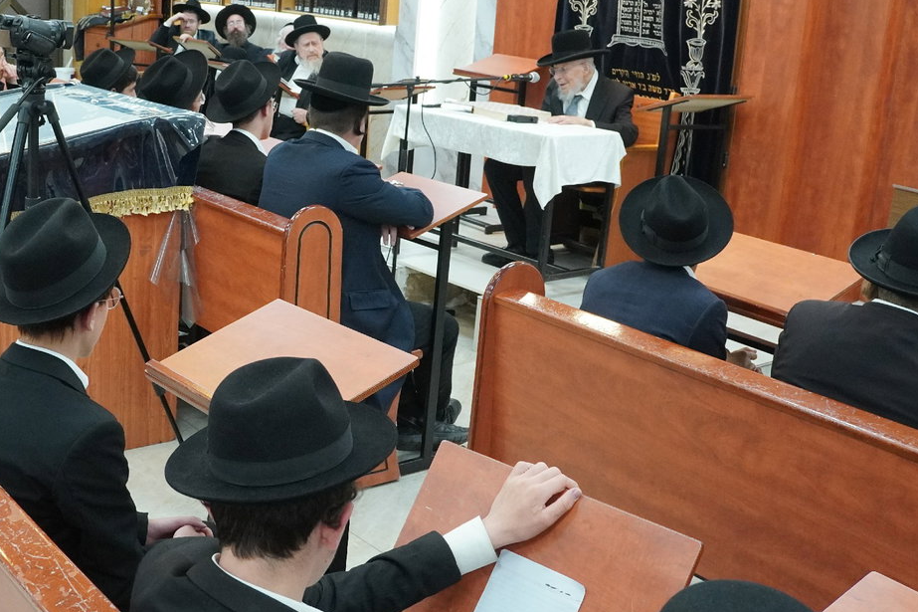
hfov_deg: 43.0
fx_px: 1143
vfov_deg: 30.0
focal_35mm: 45
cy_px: 315
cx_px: 283
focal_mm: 19.7
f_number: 5.6
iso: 3200
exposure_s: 1/200
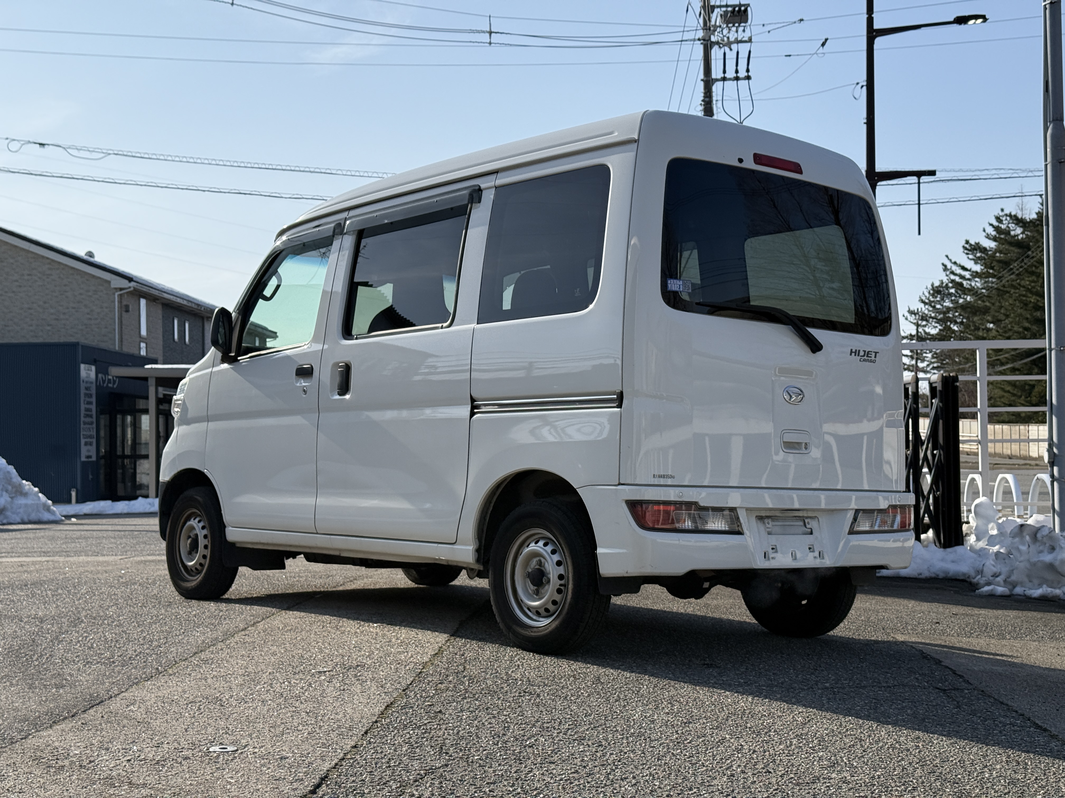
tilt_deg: +3.1
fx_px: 1477
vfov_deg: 30.3
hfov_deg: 39.7
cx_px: 532
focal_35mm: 48
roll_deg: +1.2
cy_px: 399
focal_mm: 6.76
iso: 80
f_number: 1.78
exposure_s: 1/7143
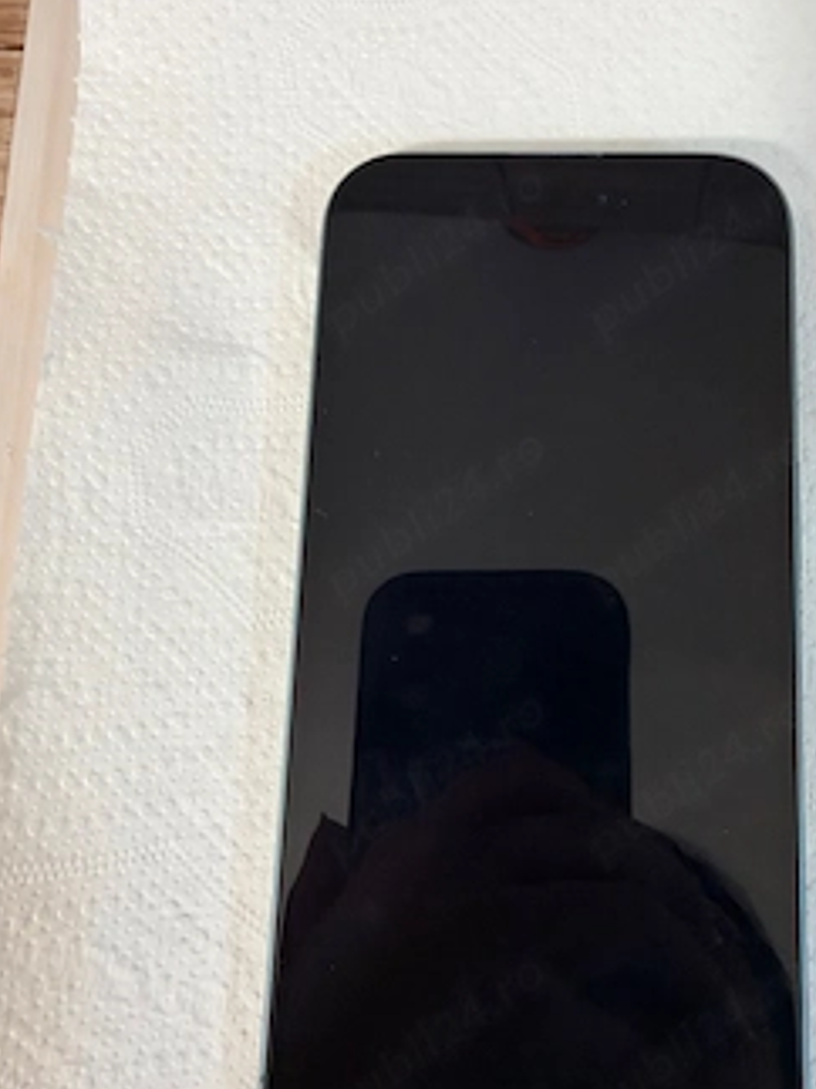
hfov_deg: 45.1
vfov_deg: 58.4
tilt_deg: -78.2
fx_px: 975
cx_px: 502
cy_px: 556
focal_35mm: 31
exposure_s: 1/50
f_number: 2.2
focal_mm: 2.22
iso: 400
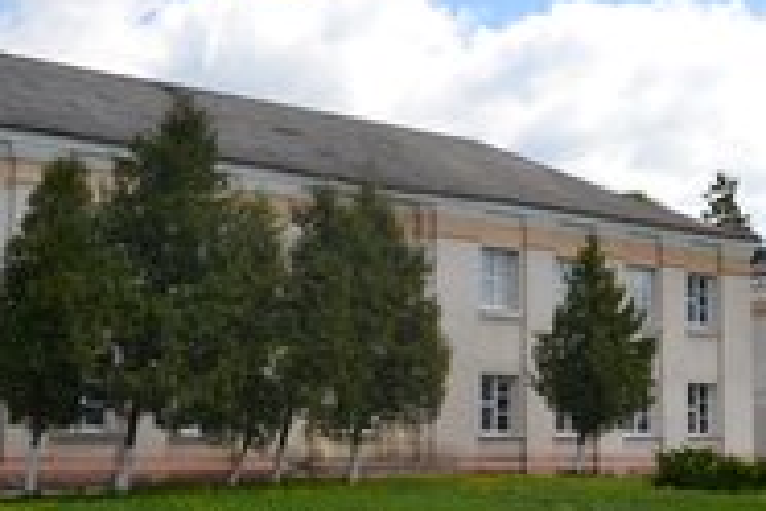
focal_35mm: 58
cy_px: 297
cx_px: 684
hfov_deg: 32.8
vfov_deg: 23.4
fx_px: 1234
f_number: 8
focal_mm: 18
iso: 100
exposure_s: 1/200
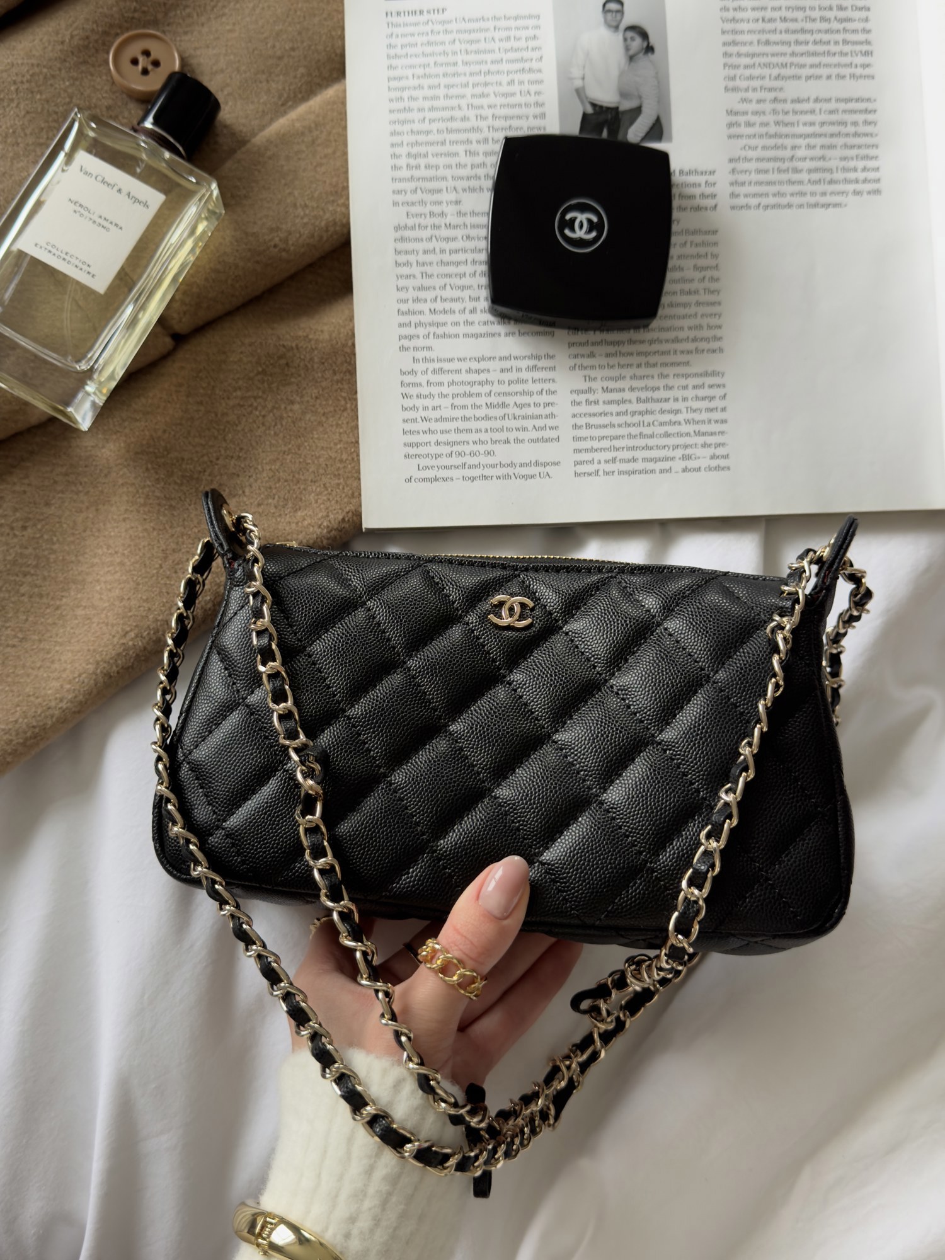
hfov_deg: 40.7
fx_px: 1274
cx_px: 472
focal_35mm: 35
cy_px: 630
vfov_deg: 52.6
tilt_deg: -79.0
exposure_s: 1/60
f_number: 1.78
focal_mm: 6.76
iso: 200
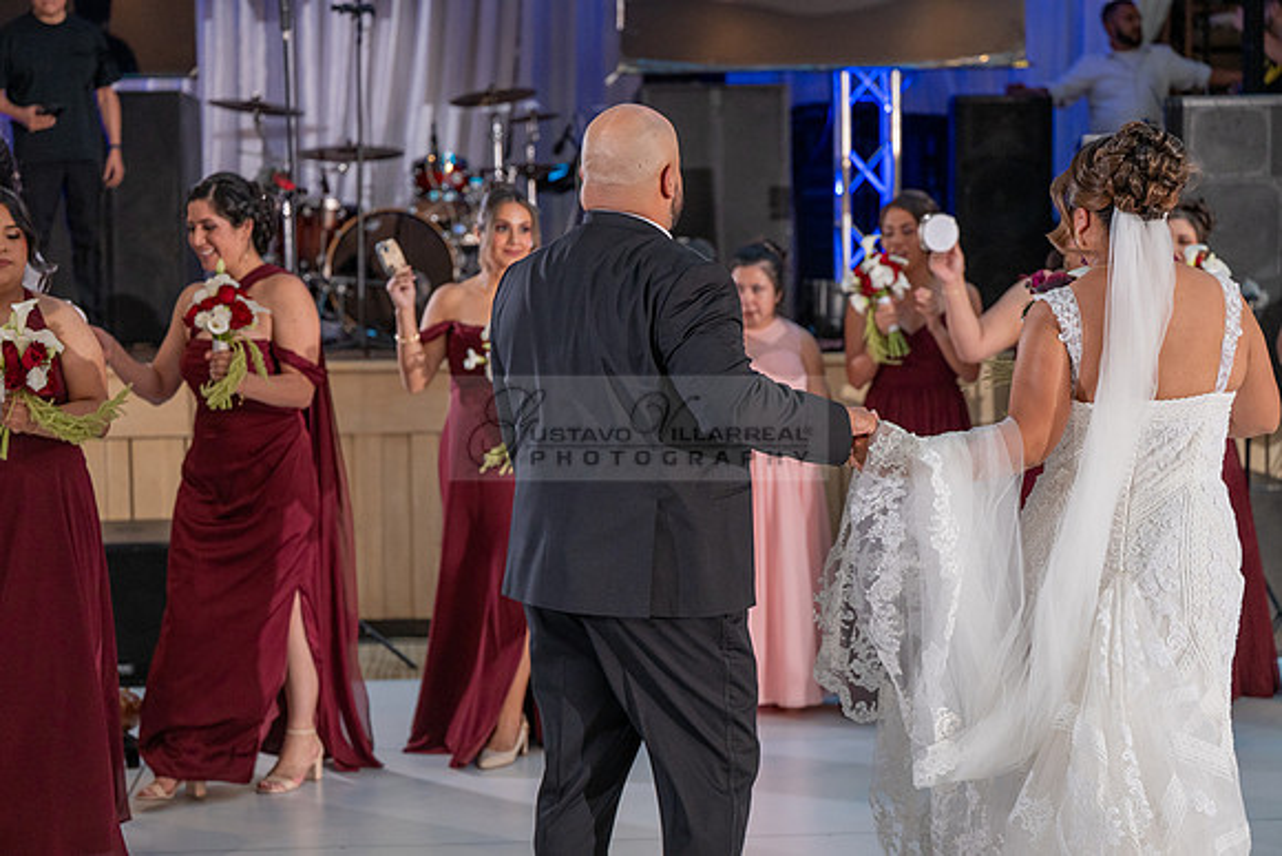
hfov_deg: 28.8
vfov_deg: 19.5
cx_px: 641
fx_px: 2493
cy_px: 428
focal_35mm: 70
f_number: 3.2
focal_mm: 70
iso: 1600
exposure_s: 1/200
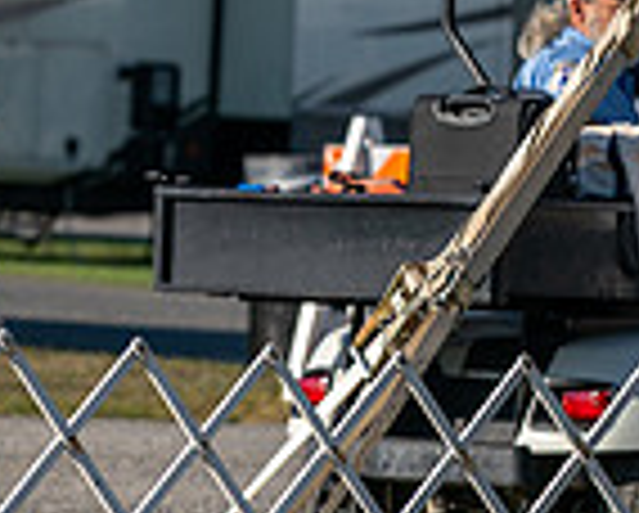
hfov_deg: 3.6
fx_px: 10113
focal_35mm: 534
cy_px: 99
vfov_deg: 2.9
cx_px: -385
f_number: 4.5
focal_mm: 120
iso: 125
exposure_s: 1/1250
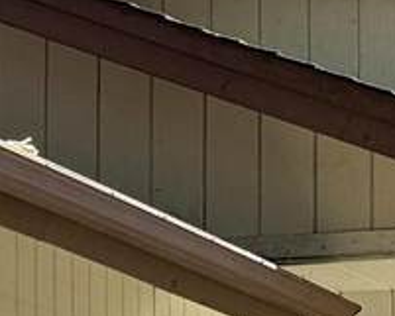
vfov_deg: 5.2
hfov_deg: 6.3
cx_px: -442
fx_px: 3485
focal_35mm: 298
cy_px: 485
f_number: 1.78
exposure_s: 1/1133
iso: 64
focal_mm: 6.76
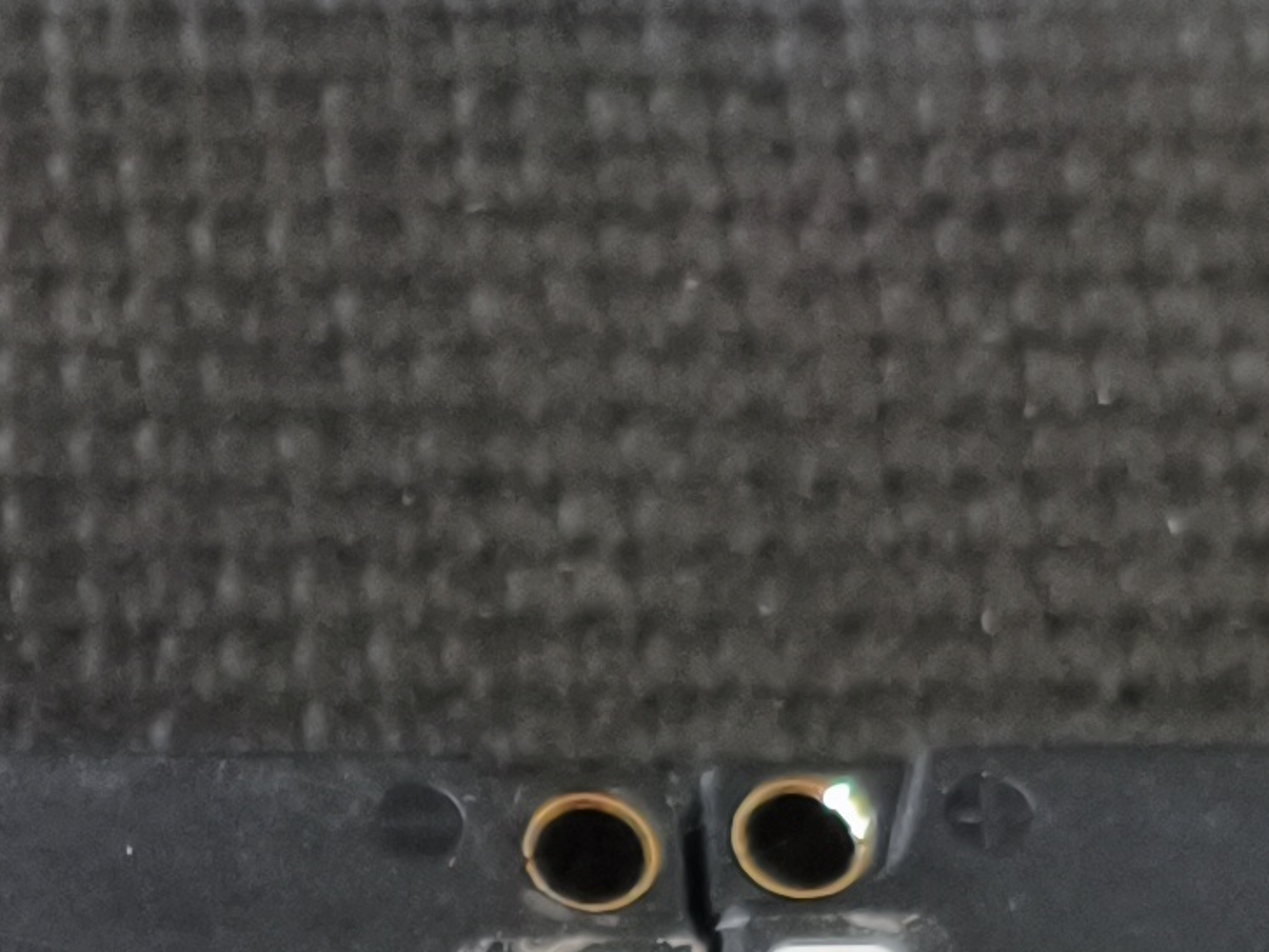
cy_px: 1937
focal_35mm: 146
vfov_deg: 9.5
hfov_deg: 13.1
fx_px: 5353
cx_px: -324
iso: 1000
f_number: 1.5
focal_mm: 4.94
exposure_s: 1/33.3
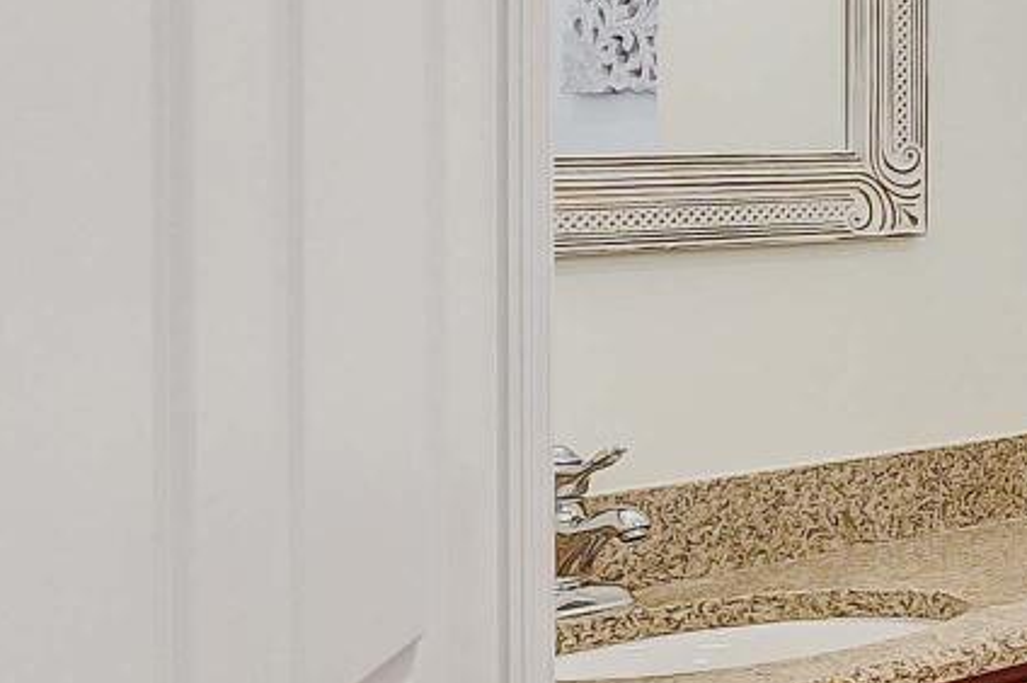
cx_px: 2330
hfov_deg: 15.6
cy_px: 121
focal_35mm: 85
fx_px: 2423
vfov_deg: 15.9
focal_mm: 12
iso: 100
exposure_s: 1/13
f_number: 5.6
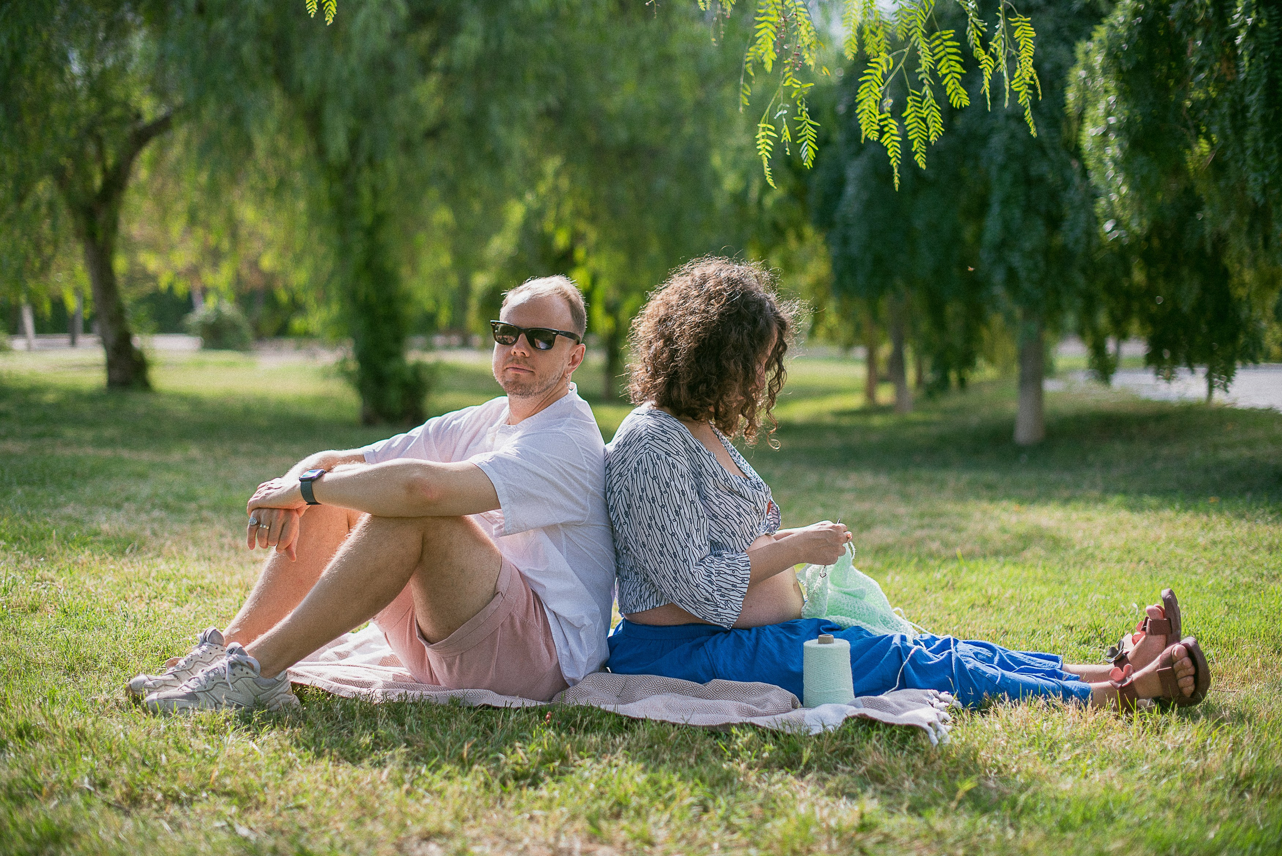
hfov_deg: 39.6
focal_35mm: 50
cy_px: 428
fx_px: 1781
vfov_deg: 27.0
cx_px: 641
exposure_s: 1/1250
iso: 100
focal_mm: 50
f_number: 2
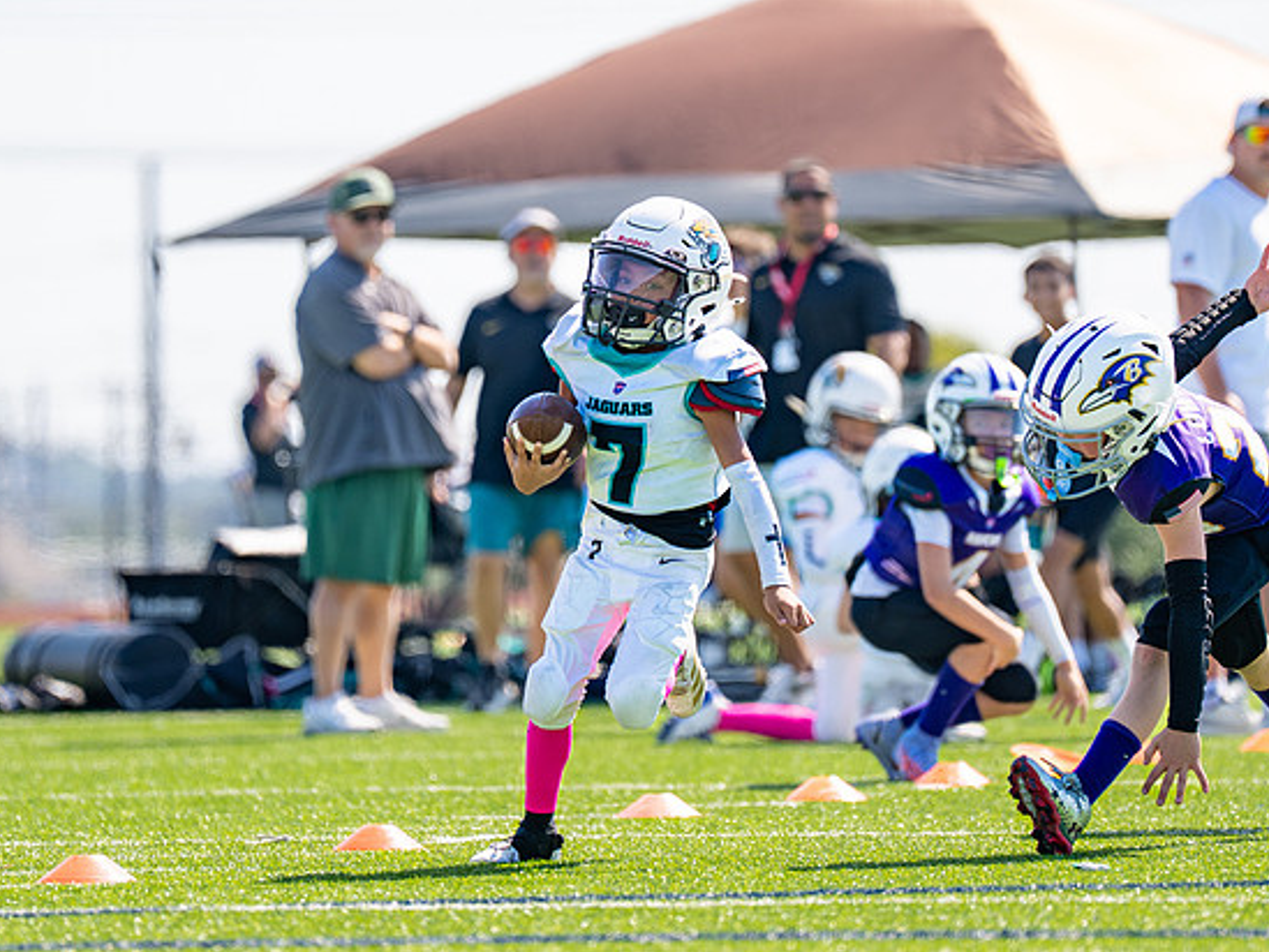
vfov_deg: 4.1
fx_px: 13310
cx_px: 671
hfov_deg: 5.5
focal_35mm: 363
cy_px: 437
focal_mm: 200
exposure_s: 1/1600
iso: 100
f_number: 2.8
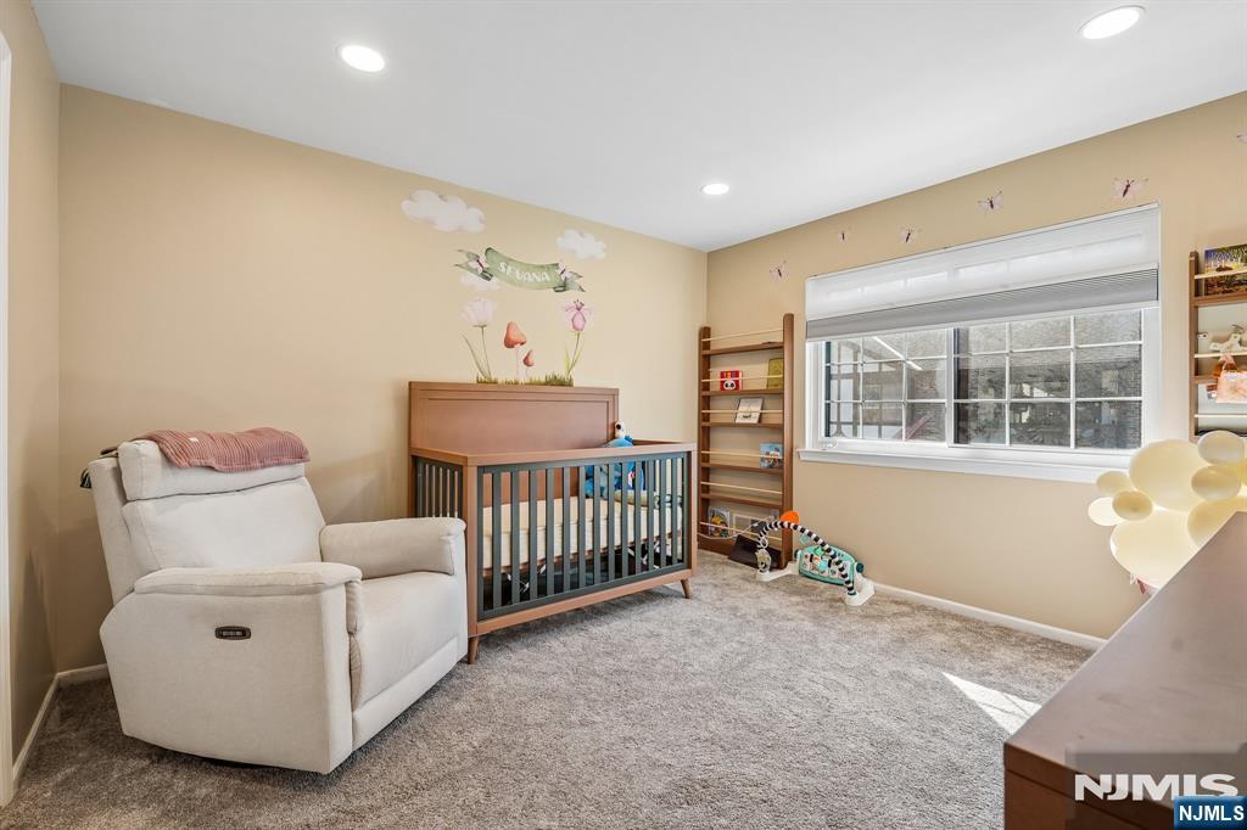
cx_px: 624
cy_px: 415
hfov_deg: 96.8
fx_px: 554
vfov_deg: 73.7
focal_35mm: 16
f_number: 8
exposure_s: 1/40
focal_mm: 16
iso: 320
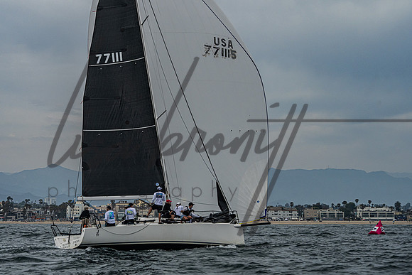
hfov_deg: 15.2
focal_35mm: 135
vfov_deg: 10.2
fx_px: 1547
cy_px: 104
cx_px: 149
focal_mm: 105
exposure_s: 1/3200
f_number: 8
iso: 400
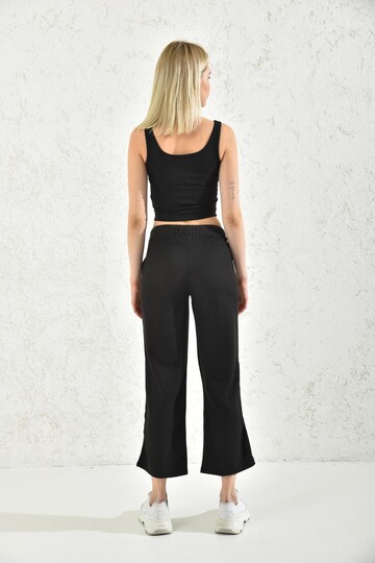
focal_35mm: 55
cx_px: 188
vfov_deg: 36.2
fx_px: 859
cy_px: 282
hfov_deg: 24.6
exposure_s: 1/160
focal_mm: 55
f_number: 7.1
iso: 100
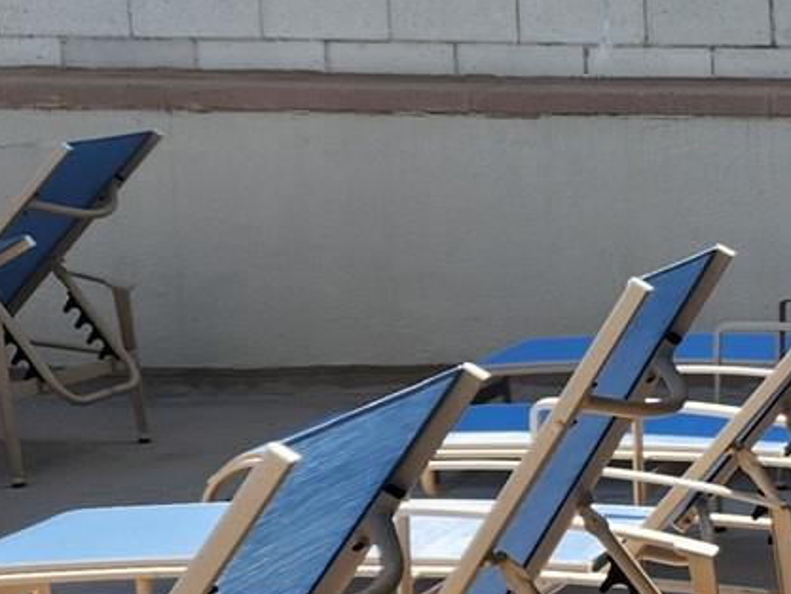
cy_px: 302
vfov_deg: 13.1
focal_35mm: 113
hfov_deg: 13.9
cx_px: 1720
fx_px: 2583
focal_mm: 5.4
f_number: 1.8
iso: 20
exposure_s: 1/1332
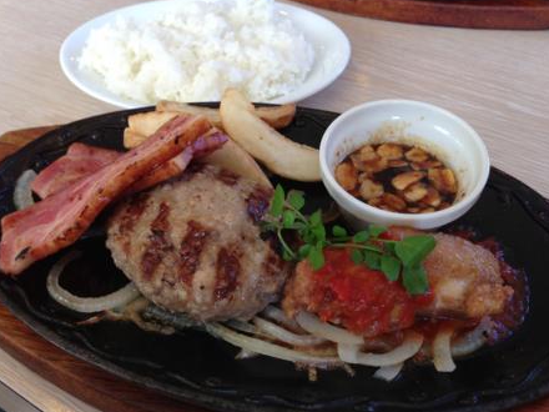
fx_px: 571
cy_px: 206
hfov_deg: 51.3
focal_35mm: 36
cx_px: 255
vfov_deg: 39.7
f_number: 2.4
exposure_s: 1/120
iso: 80
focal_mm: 4.13
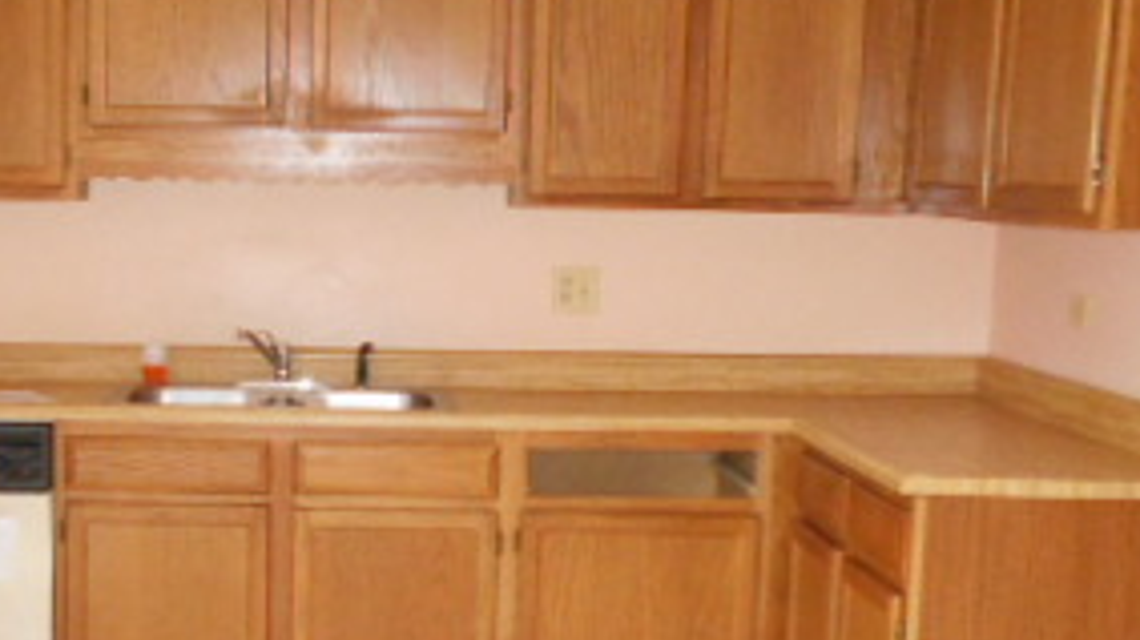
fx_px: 1934
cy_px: 519
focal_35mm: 64
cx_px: 250
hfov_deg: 32.1
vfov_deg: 18.6
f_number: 3.2
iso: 450
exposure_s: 1/25
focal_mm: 4.6
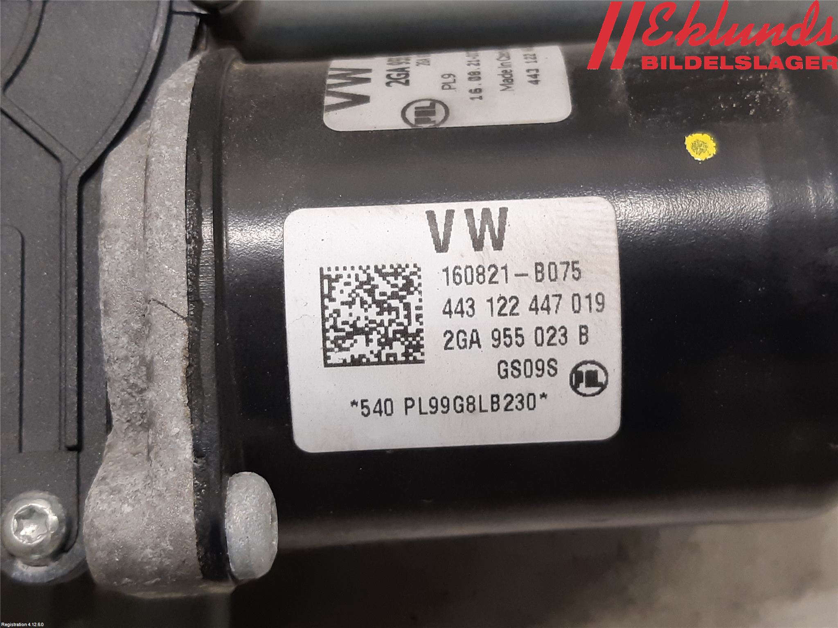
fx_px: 629
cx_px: 419
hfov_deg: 67.3
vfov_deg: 53.1
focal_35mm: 26
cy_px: 314
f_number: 1.7
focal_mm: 3.93
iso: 125
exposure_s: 1/50
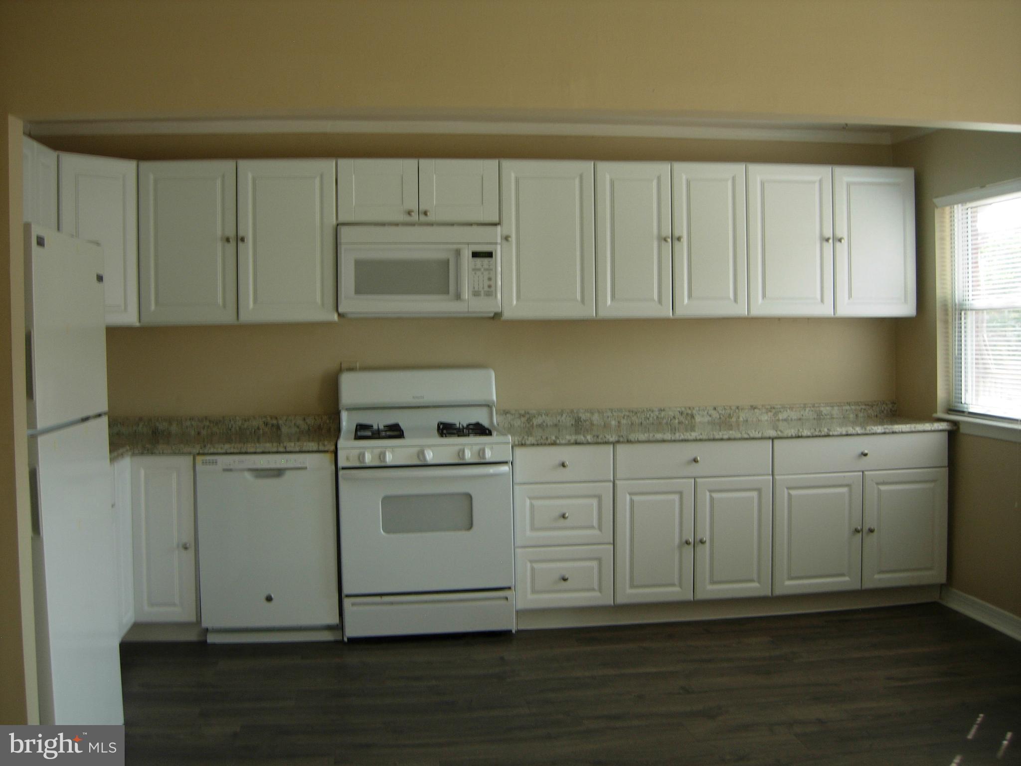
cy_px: 383
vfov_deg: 39.7
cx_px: 510
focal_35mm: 36
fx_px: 1062
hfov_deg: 51.4
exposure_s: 1/71.8
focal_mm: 7.5
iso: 50
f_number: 2.7
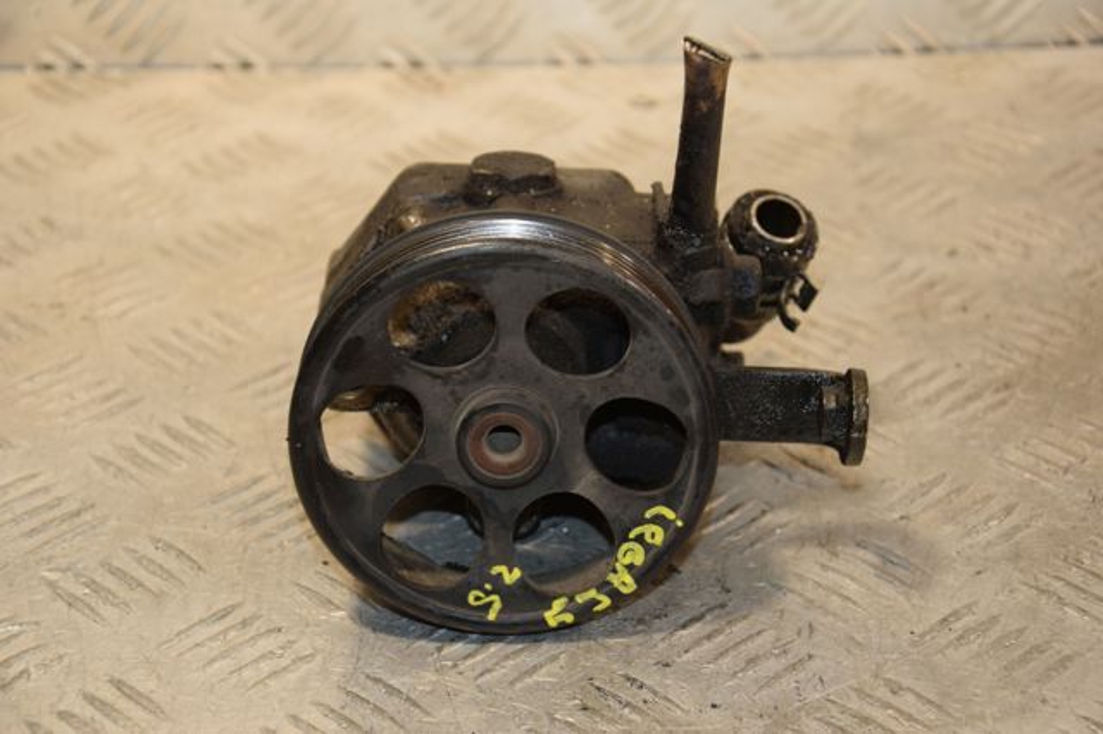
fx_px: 2664
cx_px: 552
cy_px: 367
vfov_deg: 15.7
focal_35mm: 87
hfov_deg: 23.4
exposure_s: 1/160
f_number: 5
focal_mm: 58
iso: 800
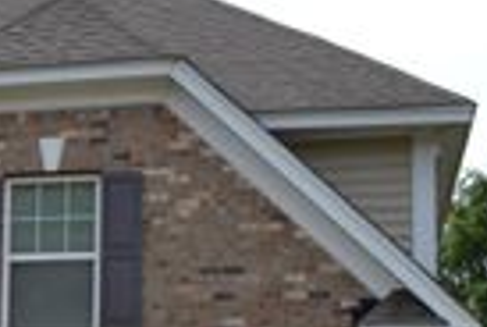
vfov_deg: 11.3
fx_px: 1627
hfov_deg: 15.8
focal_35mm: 120
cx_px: -220
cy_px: 361
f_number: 8
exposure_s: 1/250
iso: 100
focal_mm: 22
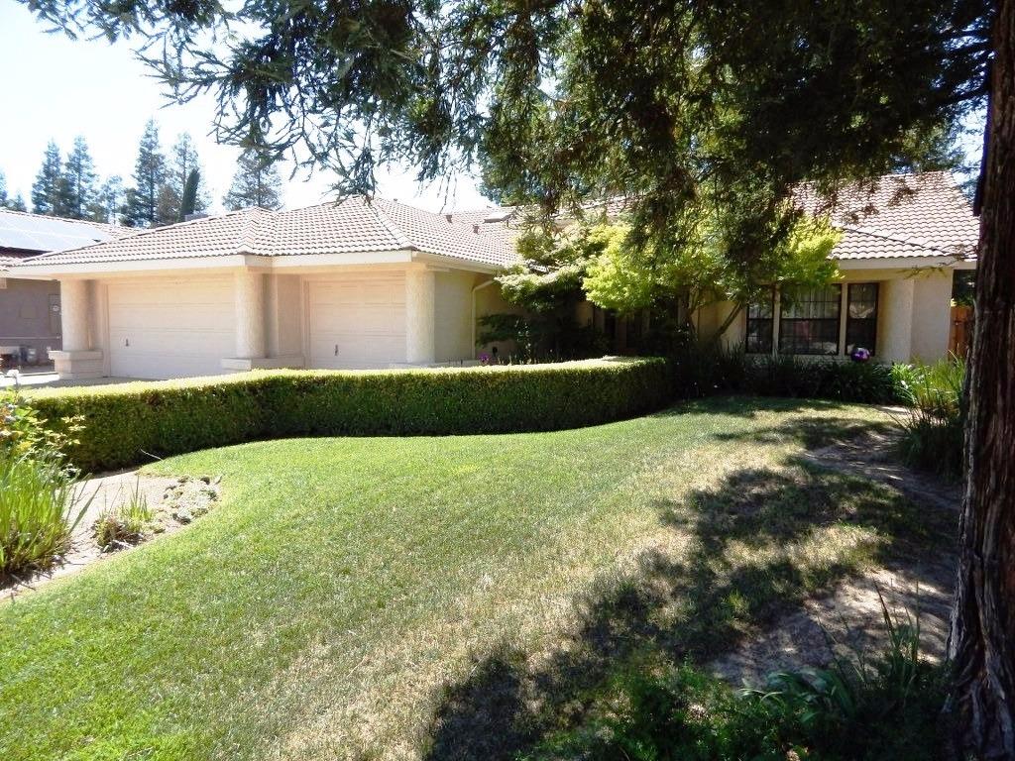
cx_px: 508
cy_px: 380
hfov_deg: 73.9
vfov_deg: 58.9
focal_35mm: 23
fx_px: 674
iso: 125
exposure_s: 1/640
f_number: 3
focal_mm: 4
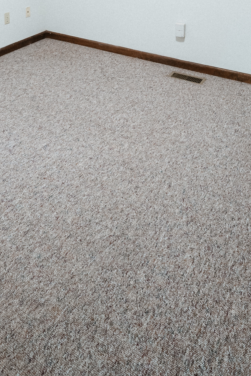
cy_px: 18
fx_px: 355
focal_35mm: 34
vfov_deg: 48.1
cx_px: 83
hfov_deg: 38.5
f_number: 4
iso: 1000
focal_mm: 14
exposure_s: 1/30
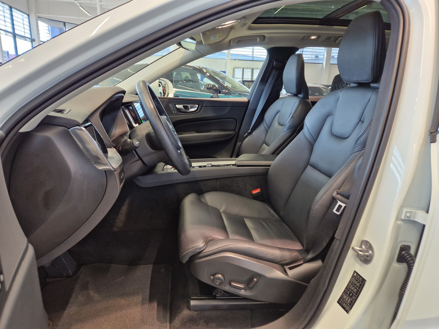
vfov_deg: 58.9
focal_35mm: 23
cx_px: 220
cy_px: 164
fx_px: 292
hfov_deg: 73.9
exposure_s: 1/100
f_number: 1.8
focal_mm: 5.4
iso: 160
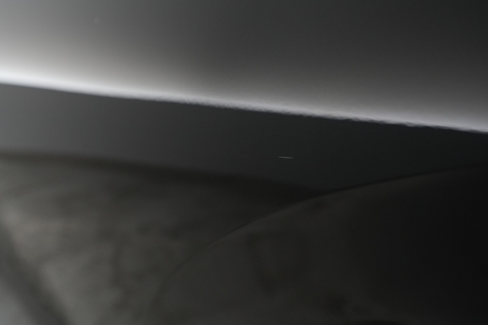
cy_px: 162
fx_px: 379
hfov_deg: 65.5
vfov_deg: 46.4
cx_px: 244
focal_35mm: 28
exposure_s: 1/80
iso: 2000
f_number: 4.5
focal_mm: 28
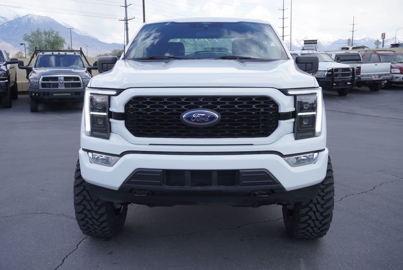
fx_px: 403
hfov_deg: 53.1
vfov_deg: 36.9
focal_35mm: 36
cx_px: 202
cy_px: 135
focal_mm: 24
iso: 100
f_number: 7.1
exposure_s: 1/160
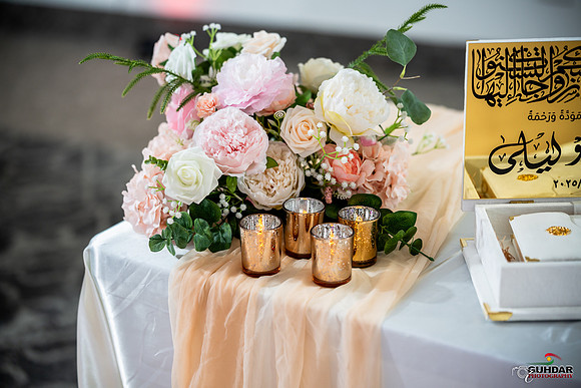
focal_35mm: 78
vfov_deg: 17.5
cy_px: 194
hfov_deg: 26.0
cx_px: 290
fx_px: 1259
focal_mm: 78
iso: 640
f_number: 2
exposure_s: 1/200
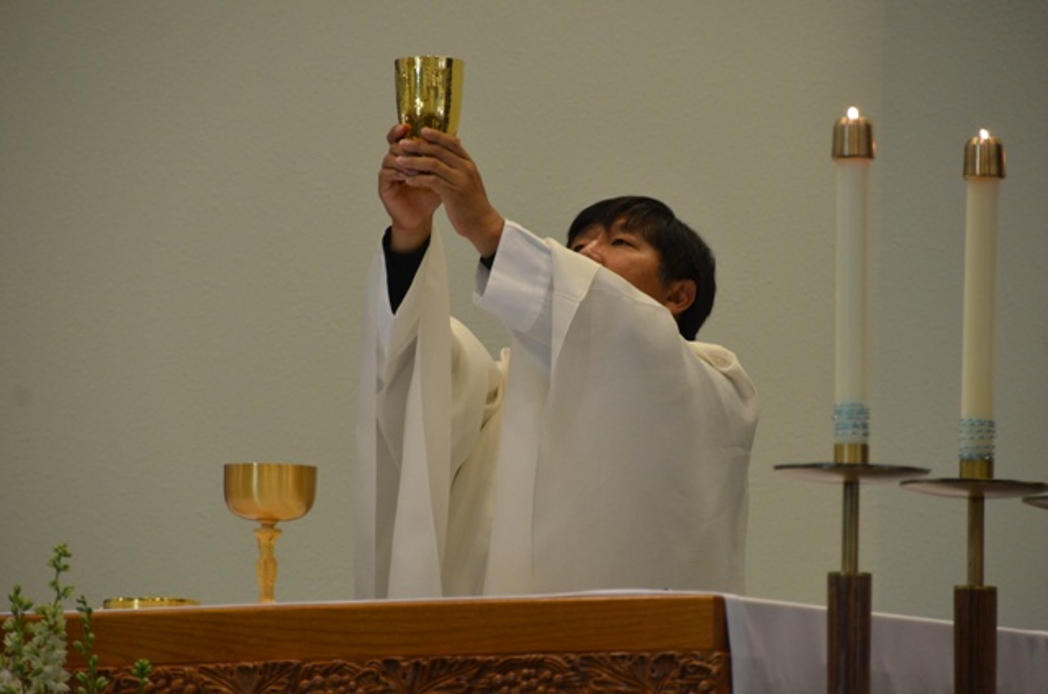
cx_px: 524
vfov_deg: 4.6
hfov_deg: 6.9
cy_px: 347
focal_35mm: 300
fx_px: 8716
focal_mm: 200
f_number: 5.6
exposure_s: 1/80
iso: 1600
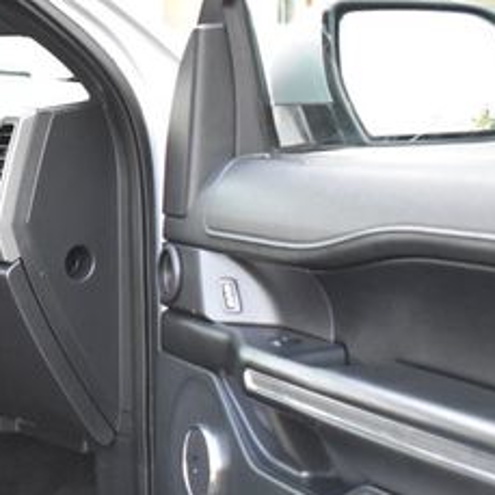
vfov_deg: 18.1
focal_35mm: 96
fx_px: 1556
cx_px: -54
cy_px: 285
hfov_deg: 17.4
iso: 3200
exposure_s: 1/125
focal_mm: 27
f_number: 4
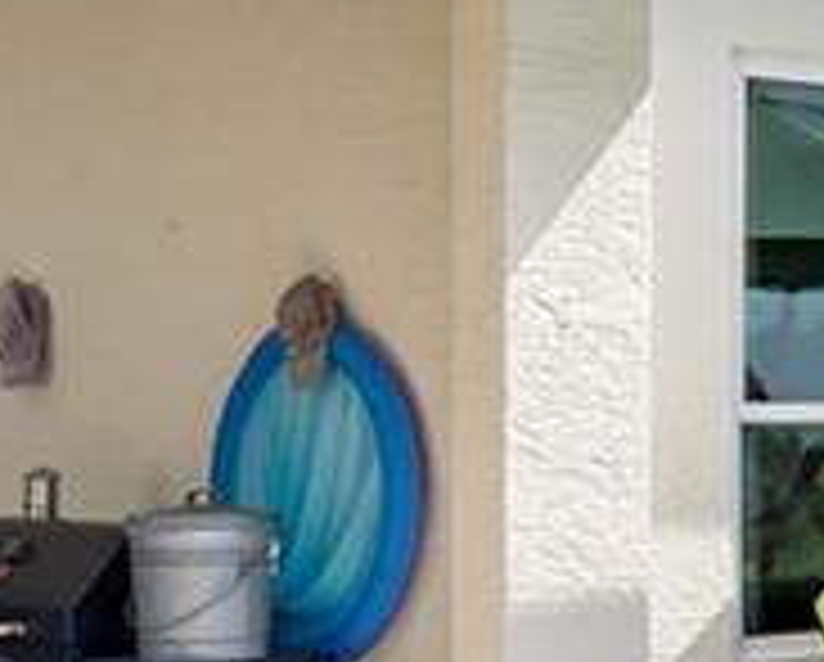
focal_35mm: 131
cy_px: 387
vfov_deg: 11.8
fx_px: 3200
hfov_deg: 11.7
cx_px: 2031
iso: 40
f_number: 2.8
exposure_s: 1/400
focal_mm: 16
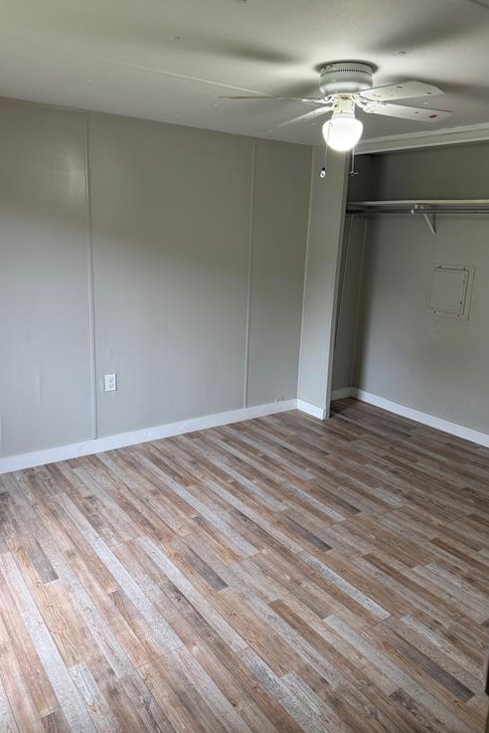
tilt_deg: -12.4
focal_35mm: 26
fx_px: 529
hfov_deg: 49.6
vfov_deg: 69.4
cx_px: 255
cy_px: 355
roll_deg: -3.0
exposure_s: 1/120
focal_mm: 6.76
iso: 250
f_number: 1.78
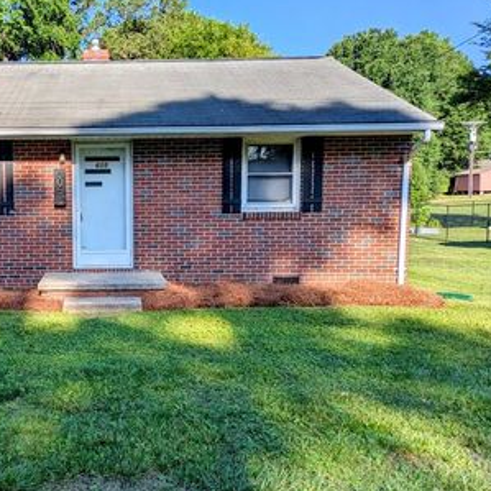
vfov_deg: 44.9
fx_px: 594
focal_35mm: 37
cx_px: 95
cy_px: 236
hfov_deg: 42.8
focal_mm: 5.43
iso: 47
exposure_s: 1/1166
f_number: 1.89
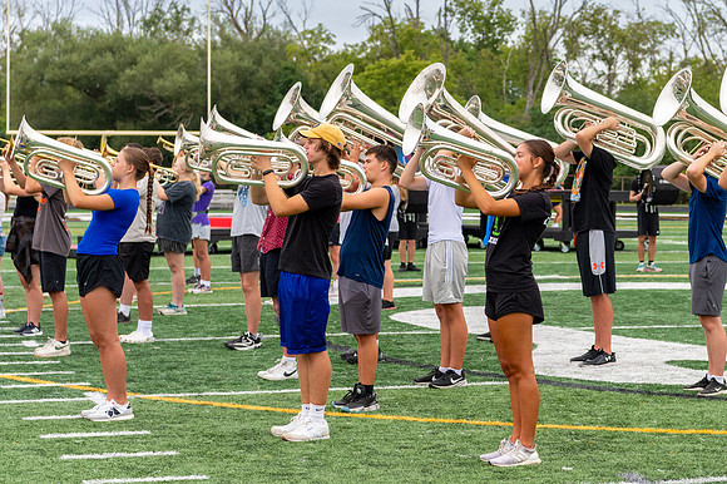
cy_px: 183
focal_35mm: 99
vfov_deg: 13.8
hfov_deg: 20.5
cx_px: 514
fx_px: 1997
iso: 1000
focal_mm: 70
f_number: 4.5
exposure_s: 1/4000
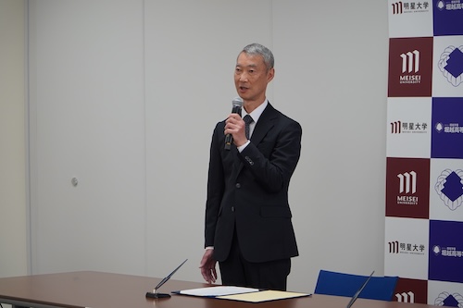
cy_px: 154
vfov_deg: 12.6
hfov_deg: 18.8
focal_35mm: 109
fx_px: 1401
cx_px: 232
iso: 320
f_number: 4
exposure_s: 1/160
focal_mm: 73
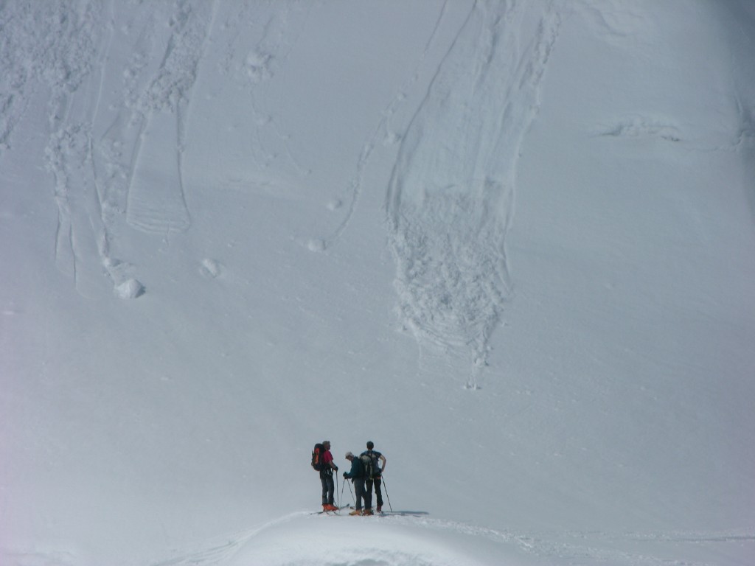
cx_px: 378
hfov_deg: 7.1
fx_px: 6107
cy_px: 283
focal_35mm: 280
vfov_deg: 5.3
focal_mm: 71.2
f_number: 7.4
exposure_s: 1/733
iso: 50
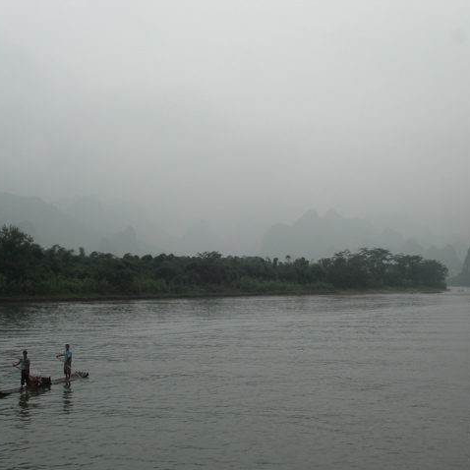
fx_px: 691
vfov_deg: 37.6
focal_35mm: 45
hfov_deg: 37.5
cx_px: 208
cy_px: 235
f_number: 8
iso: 100
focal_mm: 7.8
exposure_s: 1/350
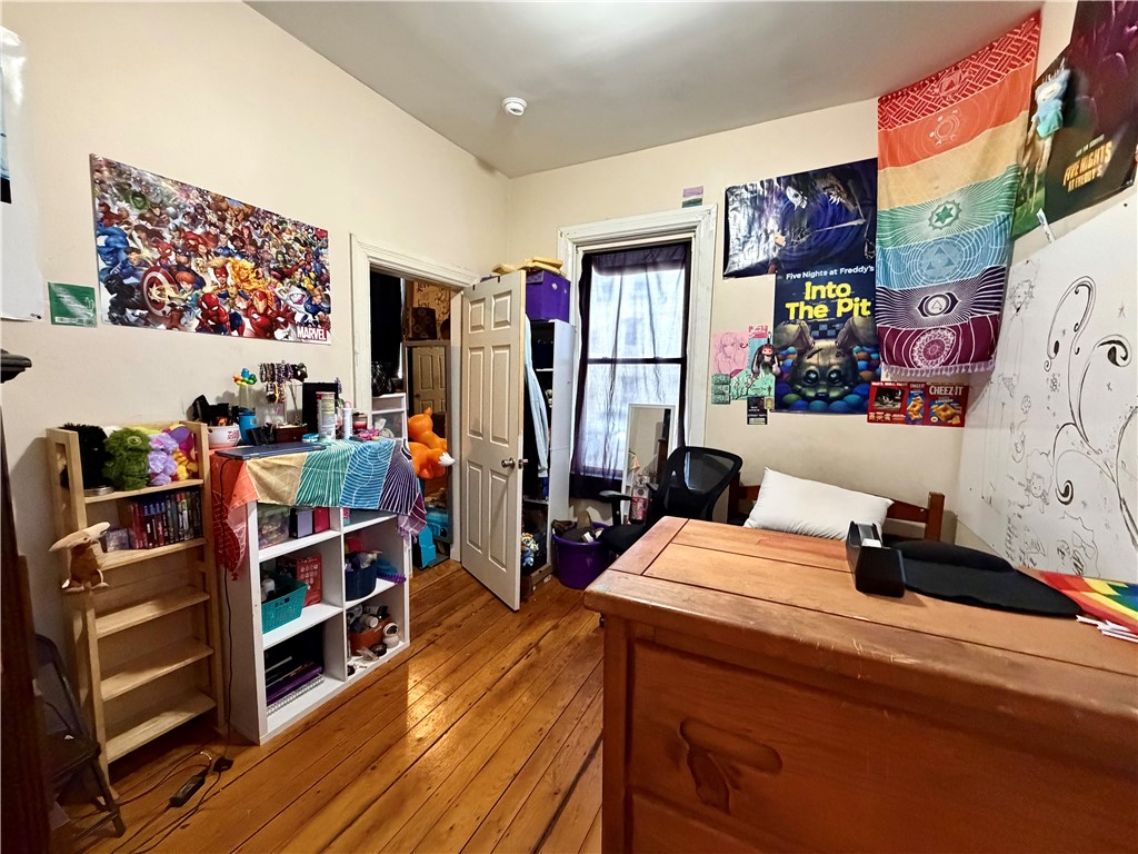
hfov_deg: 102.1
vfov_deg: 85.7
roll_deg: -0.8
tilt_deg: -6.2
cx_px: 569
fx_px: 460
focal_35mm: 14
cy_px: 427
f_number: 2.2
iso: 800
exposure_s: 1/60
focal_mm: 2.22
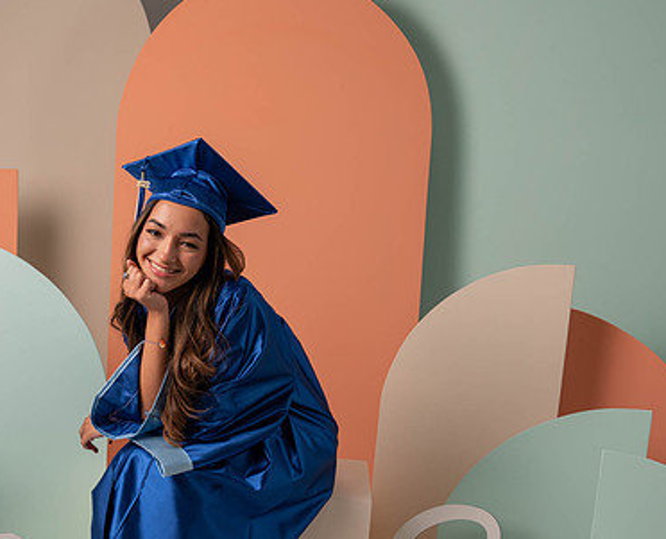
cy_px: 373
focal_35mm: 54
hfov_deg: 34.2
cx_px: 206
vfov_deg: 28.1
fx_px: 1069
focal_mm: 31
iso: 125
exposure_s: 1/125
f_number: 5
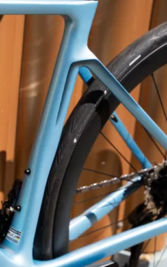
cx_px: -79
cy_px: 137
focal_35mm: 109
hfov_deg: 11.5
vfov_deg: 19.1
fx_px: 793
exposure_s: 1/1250
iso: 160
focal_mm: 55
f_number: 4.5
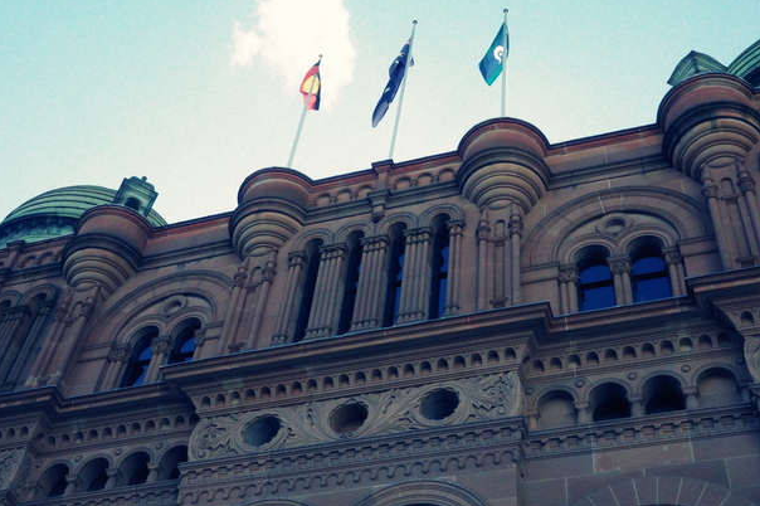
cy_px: 230
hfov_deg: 37.5
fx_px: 1118
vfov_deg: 25.5
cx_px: 338
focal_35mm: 53
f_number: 16
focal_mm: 26
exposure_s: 1/500
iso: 3200
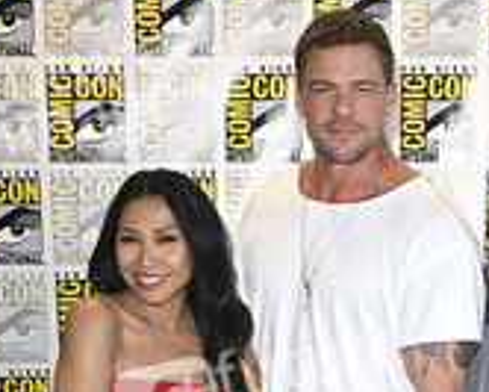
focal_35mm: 79
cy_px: 548
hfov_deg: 23.9
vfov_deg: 17.8
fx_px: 1144
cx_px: 351
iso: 2000
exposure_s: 1/250
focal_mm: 35
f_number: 5.6
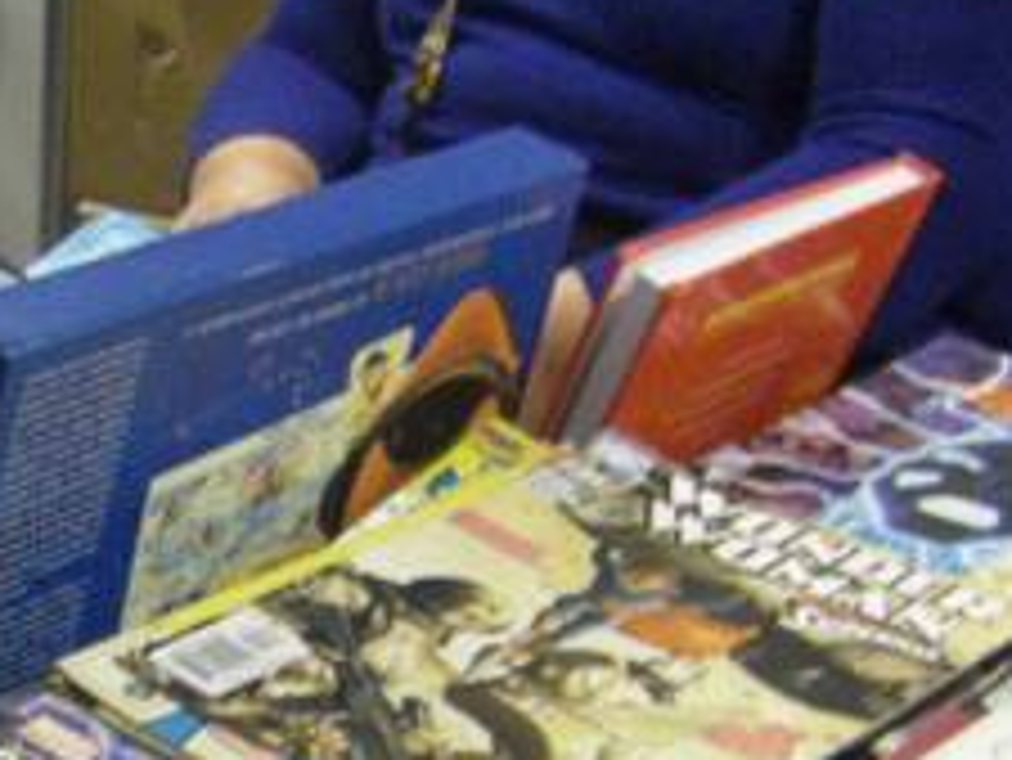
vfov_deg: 11.0
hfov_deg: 14.4
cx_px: 27
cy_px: 571
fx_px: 3949
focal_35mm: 135
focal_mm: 6.3
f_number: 3.5
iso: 500
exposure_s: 1/50
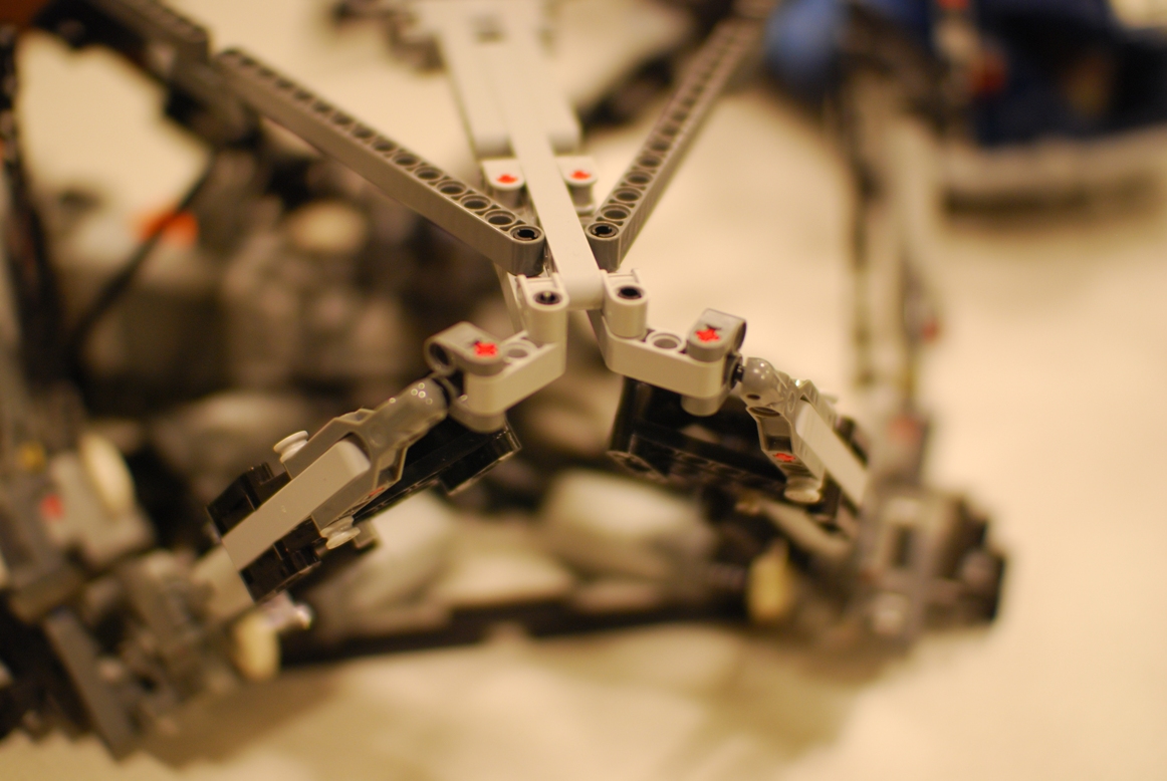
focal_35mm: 45
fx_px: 1461
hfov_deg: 43.6
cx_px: 584
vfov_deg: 29.9
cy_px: 390
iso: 280
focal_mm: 30
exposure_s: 1/60
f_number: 1.4
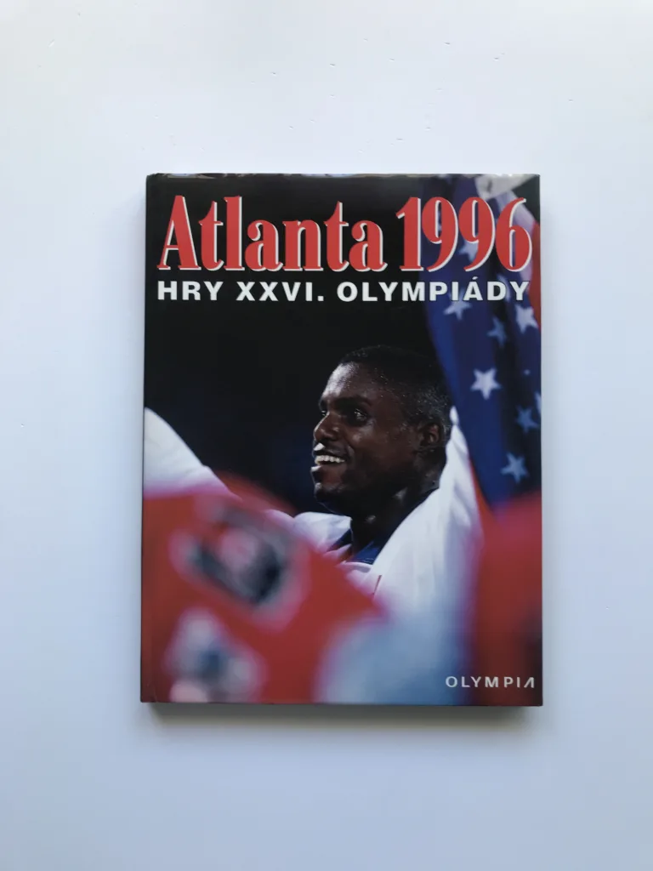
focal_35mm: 28
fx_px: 704
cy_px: 436
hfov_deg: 49.7
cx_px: 326
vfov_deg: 63.4
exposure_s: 1/50
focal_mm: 3.99
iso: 32
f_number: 1.8
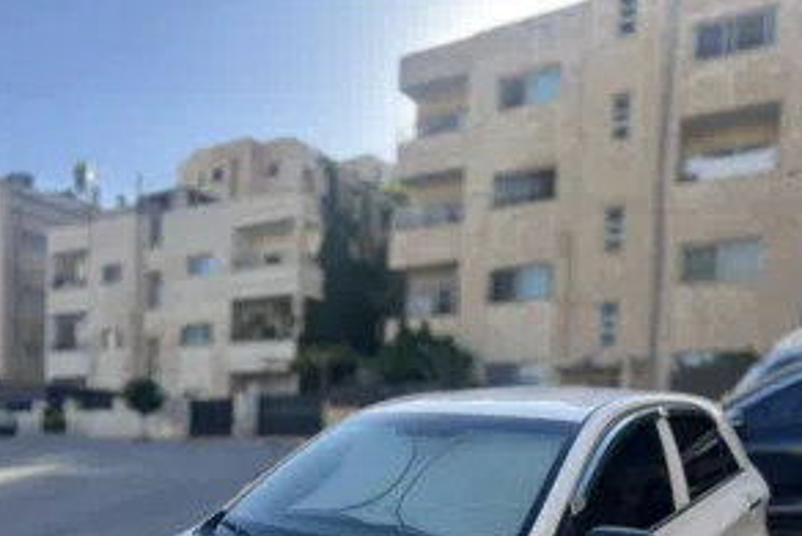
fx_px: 825
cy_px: 522
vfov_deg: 33.3
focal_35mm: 37
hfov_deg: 51.9
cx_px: 401
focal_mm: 5.7
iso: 50
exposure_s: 1/1488
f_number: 1.5
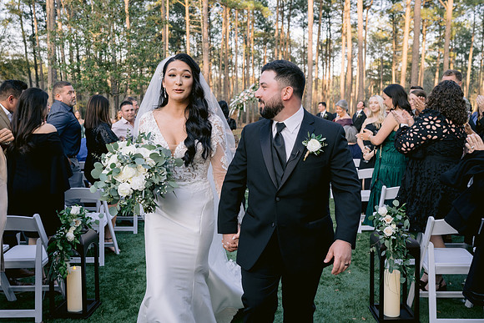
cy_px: 162
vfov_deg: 37.9
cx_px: 242
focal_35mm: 35
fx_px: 471
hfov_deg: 54.4
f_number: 5
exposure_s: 1/200
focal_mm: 35
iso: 400
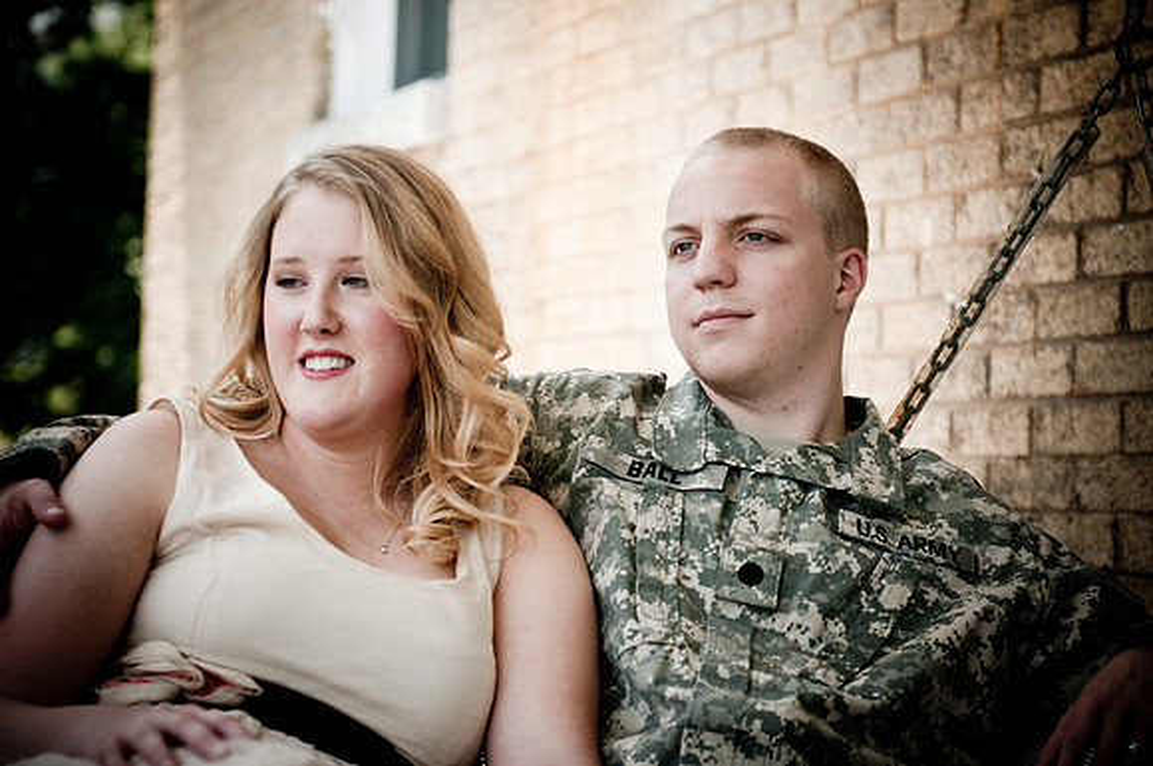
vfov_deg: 13.0
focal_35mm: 105
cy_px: 383
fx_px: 3358
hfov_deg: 19.5
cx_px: 576
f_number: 2.8
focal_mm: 70
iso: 200
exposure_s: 1/1000
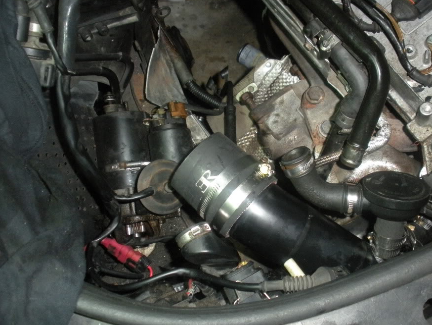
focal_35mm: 41
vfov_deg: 35.1
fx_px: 512
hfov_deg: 45.6
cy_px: 167
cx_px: 253
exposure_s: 1/60
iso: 400
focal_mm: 6.3
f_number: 3.5
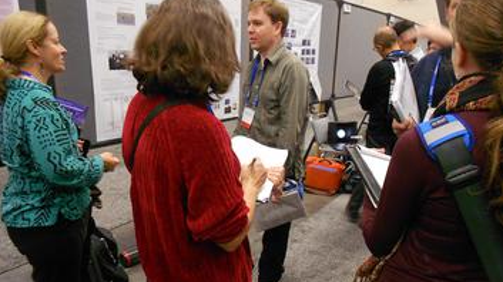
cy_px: 162
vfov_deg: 40.0
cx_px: 256
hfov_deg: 66.1
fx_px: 387
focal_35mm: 29
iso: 400
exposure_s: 1/20
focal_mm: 4.6
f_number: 3.2
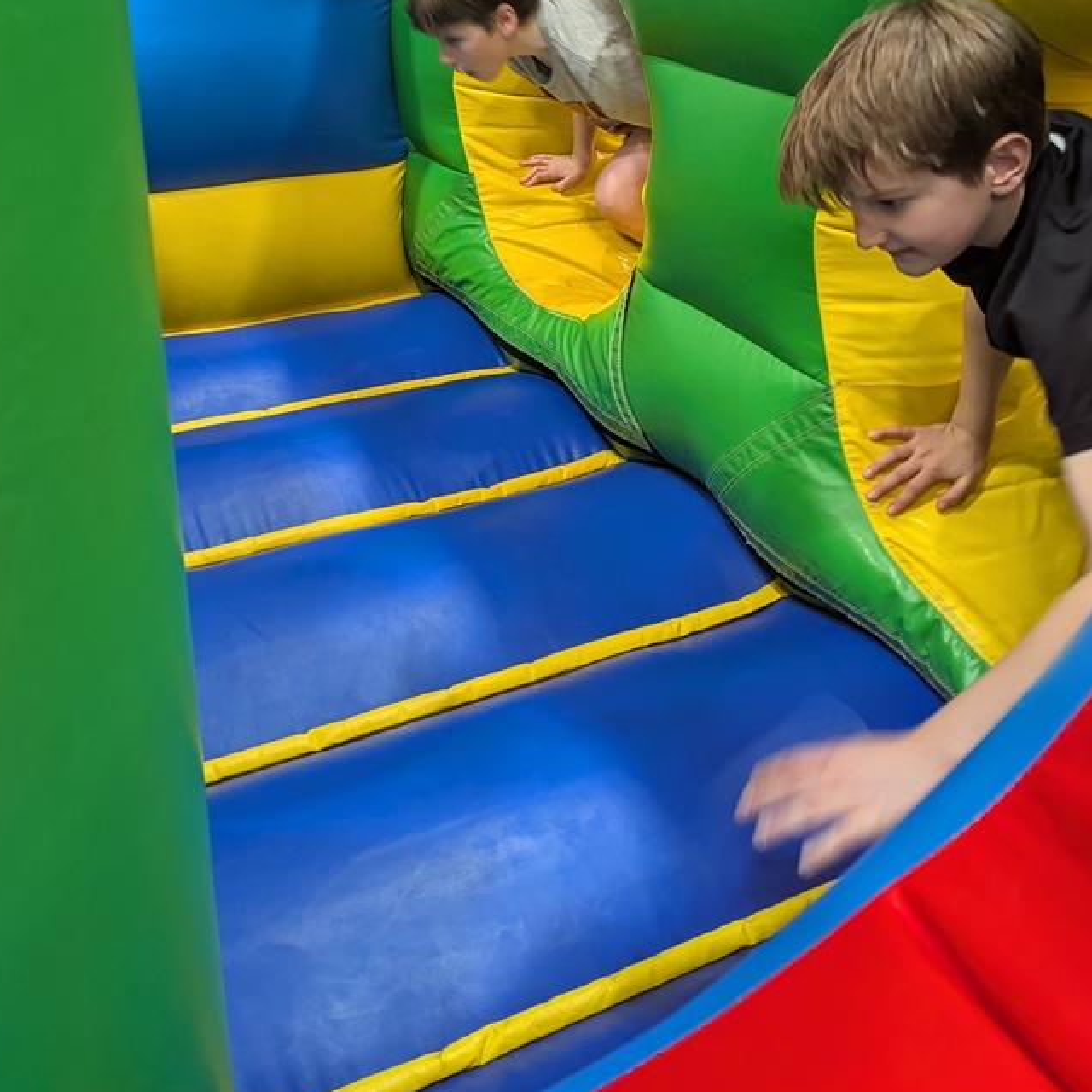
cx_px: 496
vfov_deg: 46.9
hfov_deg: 48.4
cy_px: 287
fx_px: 1213
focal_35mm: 34
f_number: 1.85
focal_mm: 6.81
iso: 267
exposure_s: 1/148
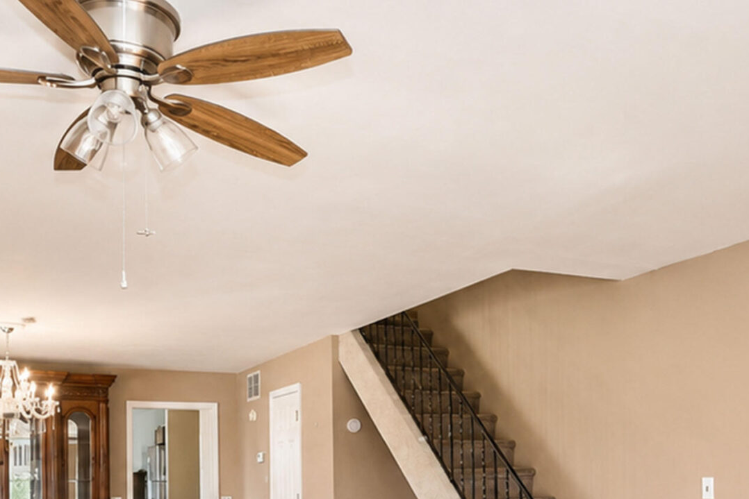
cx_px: 390
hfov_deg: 50.7
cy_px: 531
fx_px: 791
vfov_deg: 31.6
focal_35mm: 38
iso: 64
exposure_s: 1/40
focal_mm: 16
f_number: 4.5
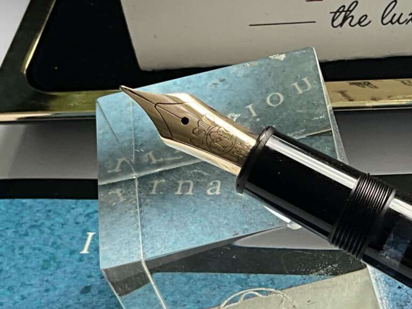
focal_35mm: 96
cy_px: 209
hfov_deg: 19.9
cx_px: 401
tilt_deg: -49.9
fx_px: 1143
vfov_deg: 15.4
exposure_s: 1/122
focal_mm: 3
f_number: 1.8
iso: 32
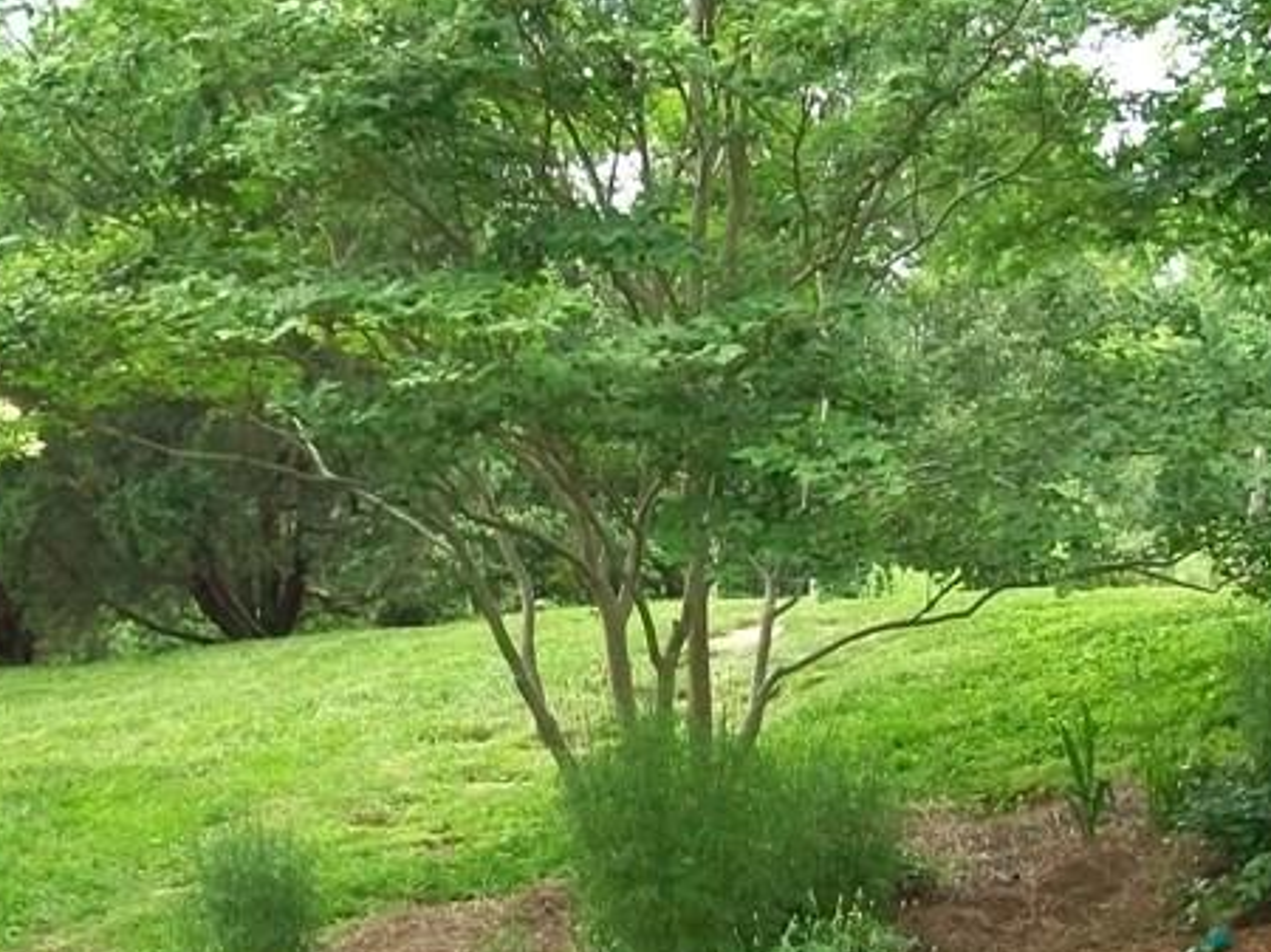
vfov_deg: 17.8
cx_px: 410
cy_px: 766
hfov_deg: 23.7
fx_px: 3009
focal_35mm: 82
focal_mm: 6
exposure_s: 1/125
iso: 160
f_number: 2.7
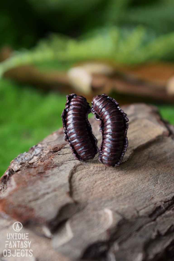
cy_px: 130
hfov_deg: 16.6
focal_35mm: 82
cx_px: 87
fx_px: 598
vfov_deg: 24.6
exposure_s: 1/60
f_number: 5.6
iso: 1100
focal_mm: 55
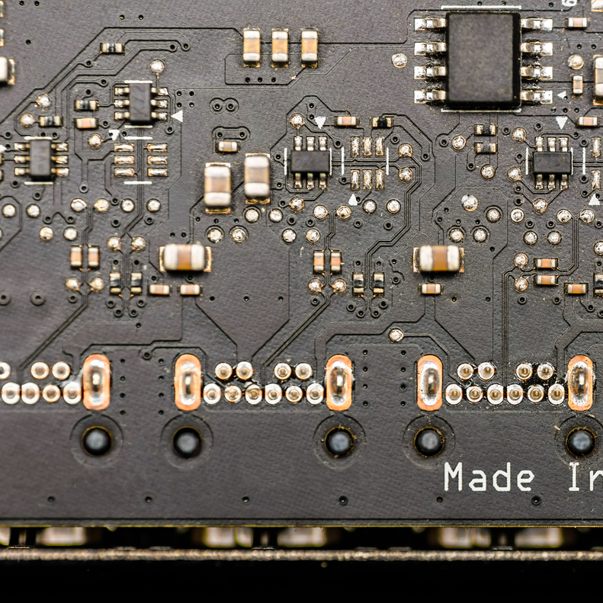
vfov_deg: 15.0
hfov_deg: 15.0
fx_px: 2286
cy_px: 303
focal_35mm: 116
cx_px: 401
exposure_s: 1/250
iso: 100
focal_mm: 90
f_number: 4.5
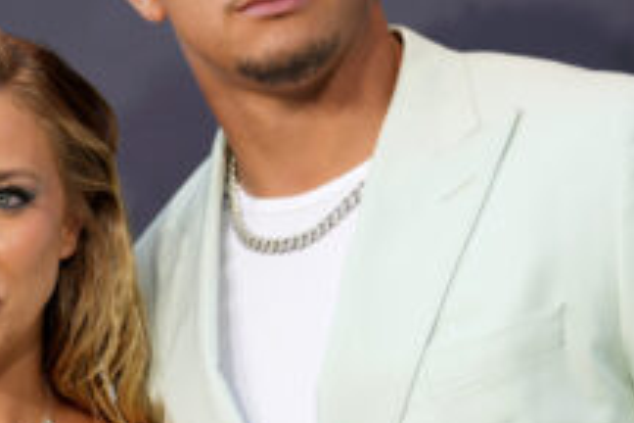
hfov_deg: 8.0
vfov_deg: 5.3
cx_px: 176
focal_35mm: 258
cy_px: 201
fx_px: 4543
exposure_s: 1/250
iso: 160
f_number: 2.8
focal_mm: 87
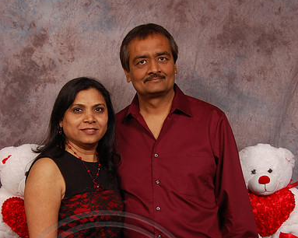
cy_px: 178
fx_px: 564
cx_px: 149
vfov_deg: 23.6
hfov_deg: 29.6
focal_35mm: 64
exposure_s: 1/200
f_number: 5.6
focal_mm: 30
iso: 400
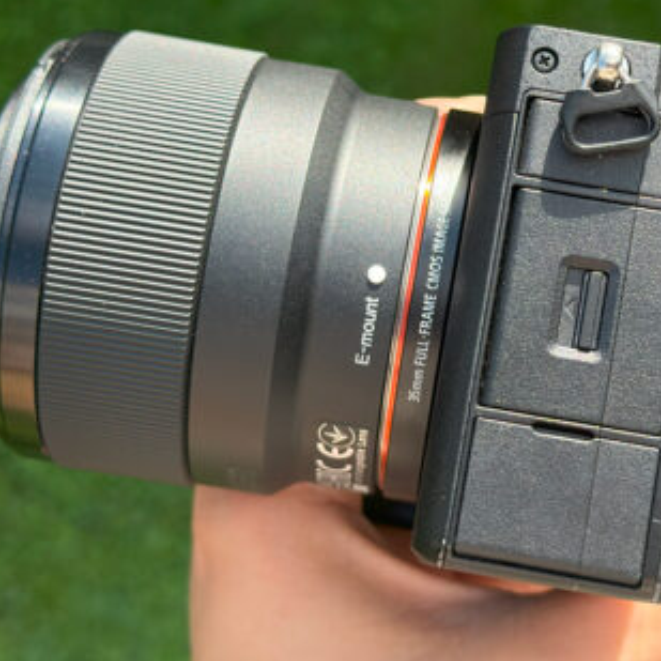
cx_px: 445
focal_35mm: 77
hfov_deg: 22.4
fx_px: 1663
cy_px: 255
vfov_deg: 22.4
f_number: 1.78
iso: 80
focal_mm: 6.86
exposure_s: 1/1272
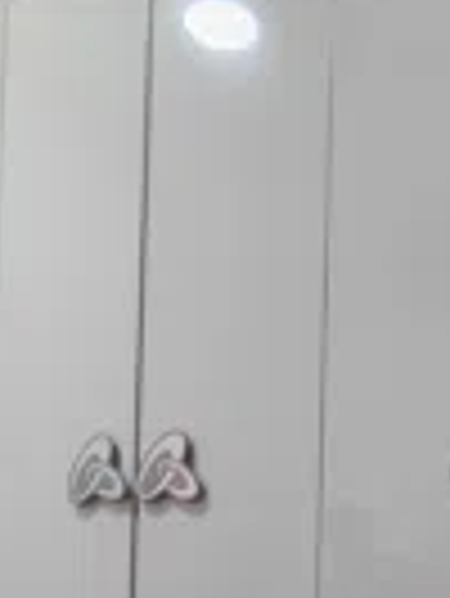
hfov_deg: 29.7
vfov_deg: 36.2
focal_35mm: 48
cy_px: 580
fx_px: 831
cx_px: 346
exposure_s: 1/60
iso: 125
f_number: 2.2
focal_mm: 1.64
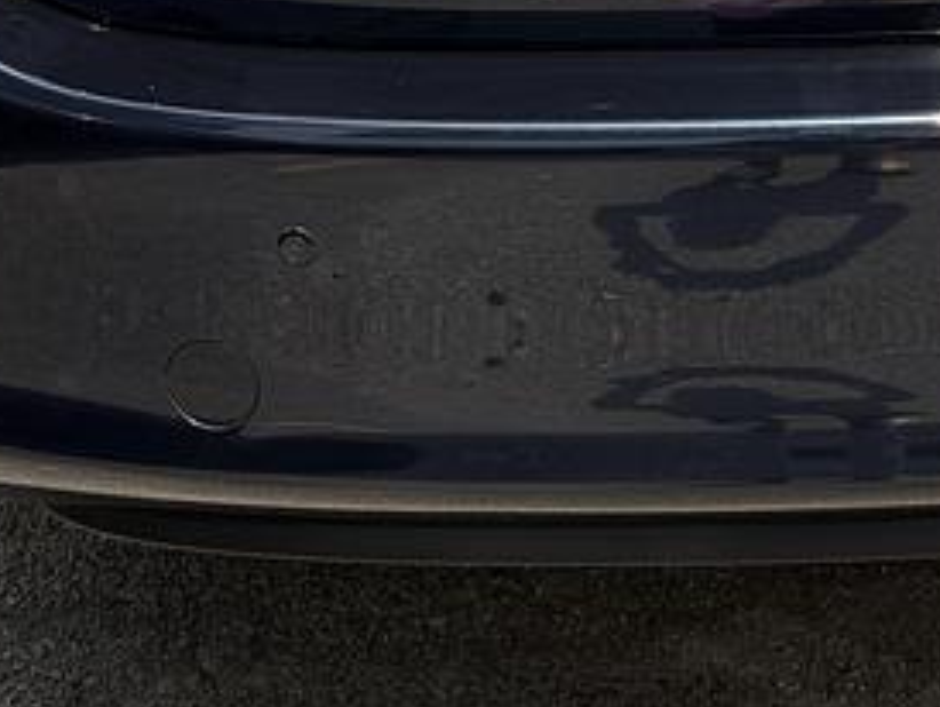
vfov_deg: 16.5
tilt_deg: -16.7
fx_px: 2283
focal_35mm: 84
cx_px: 827
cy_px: -244
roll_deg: -0.6
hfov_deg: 22.7
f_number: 1.78
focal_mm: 6.76
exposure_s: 1/1522
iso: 80
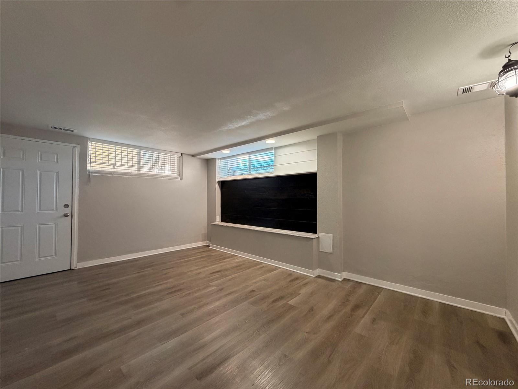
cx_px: 259
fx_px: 209
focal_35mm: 14
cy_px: 194
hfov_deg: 102.1
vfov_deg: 85.7
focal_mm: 2.22
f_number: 2.2
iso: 200
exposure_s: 1/60
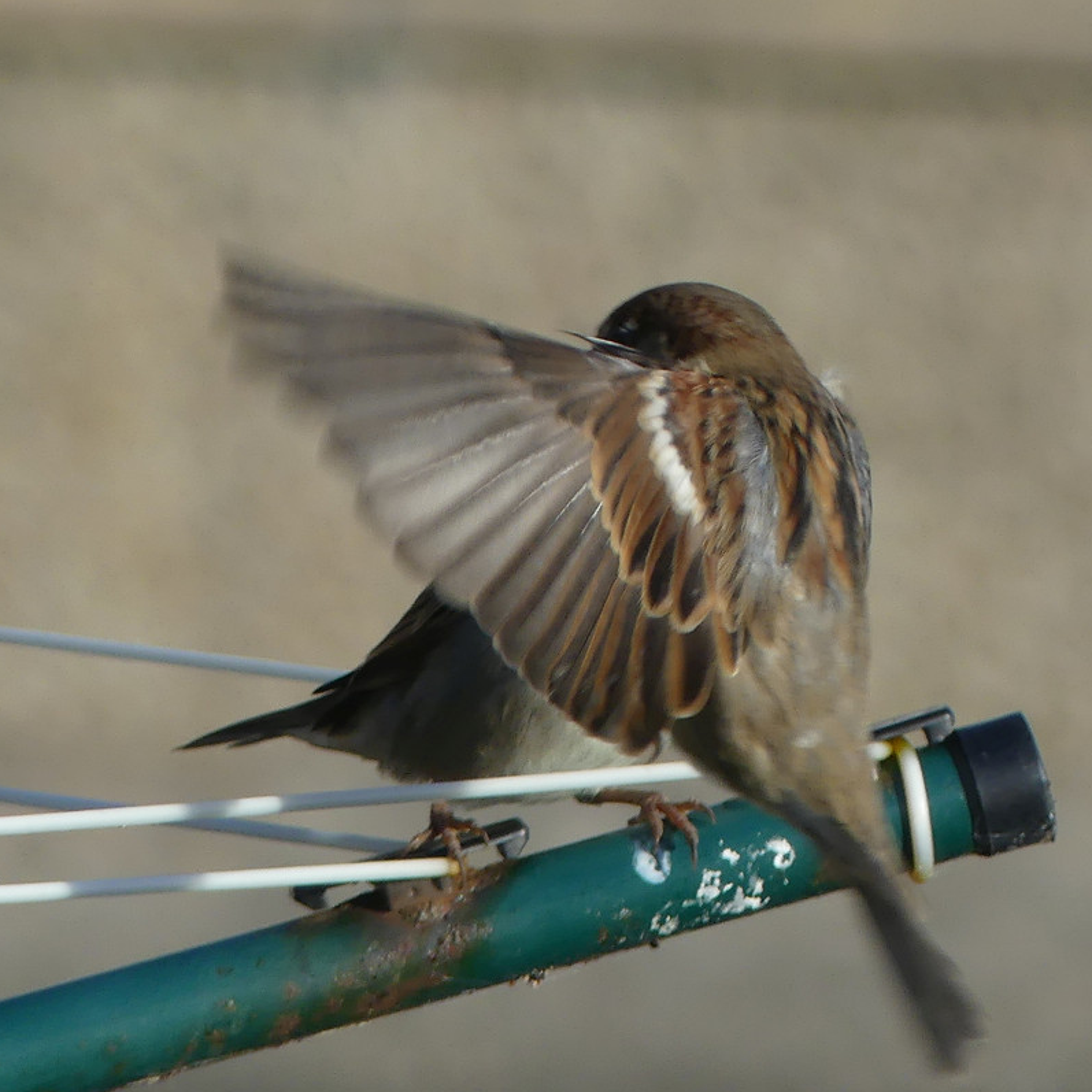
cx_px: 671
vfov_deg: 1.2
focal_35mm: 1419
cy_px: 547
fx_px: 50645
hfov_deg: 1.2
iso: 100
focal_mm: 108
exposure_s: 1/640
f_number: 4
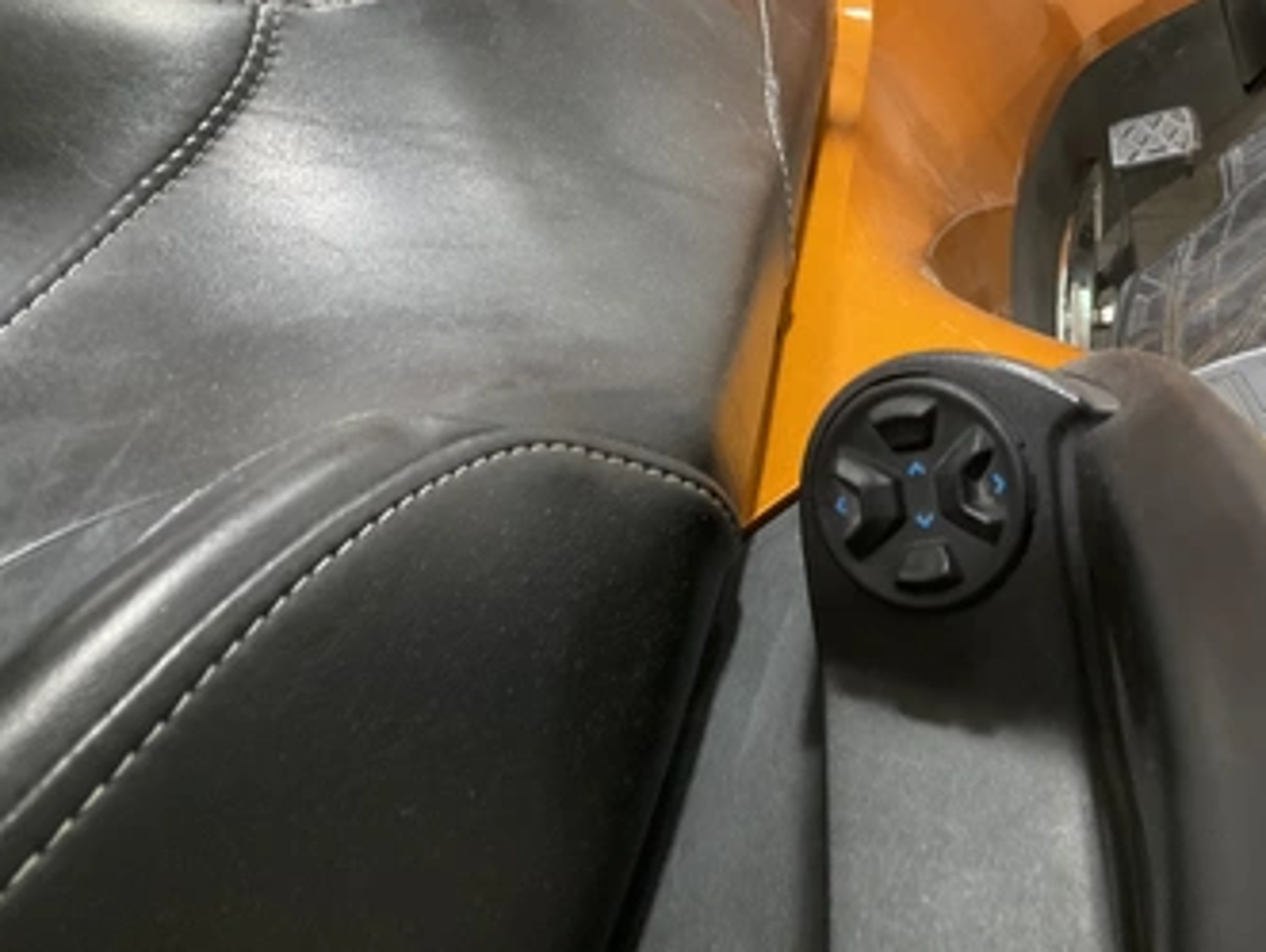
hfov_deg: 52.2
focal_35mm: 35
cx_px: 761
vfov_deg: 40.8
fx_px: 1281
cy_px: 466
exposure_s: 1/30
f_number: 1.8
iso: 320
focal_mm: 3
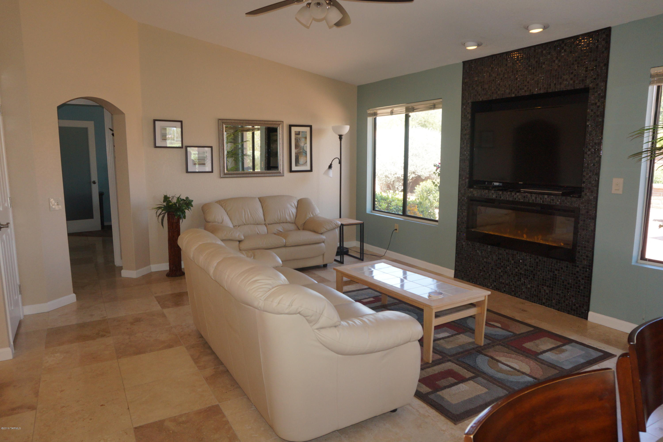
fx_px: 442
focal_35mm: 24
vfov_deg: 53.1
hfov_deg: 73.8
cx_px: 332
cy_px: 221
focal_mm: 16
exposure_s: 1/100
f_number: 6.3
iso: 800
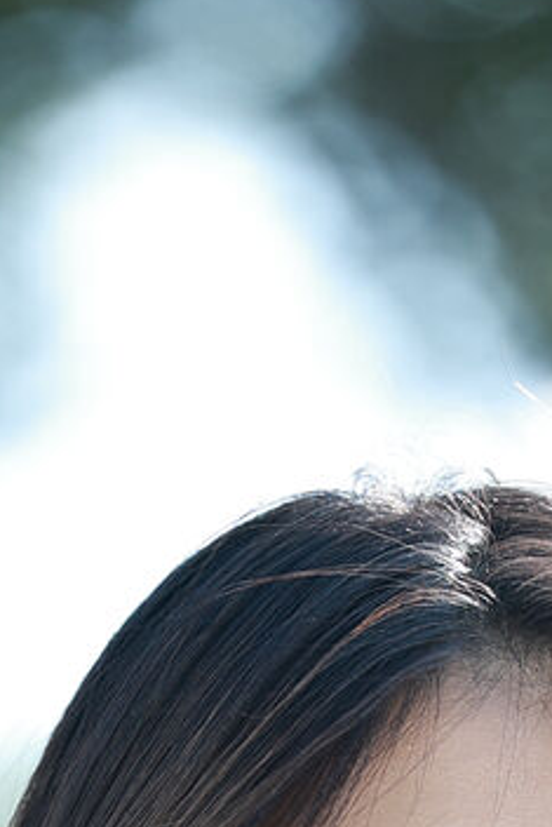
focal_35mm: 1017
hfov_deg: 1.4
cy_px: 2044
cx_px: 237
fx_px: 23366
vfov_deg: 2.0
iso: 100
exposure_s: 1/400
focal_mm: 200
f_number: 2.8
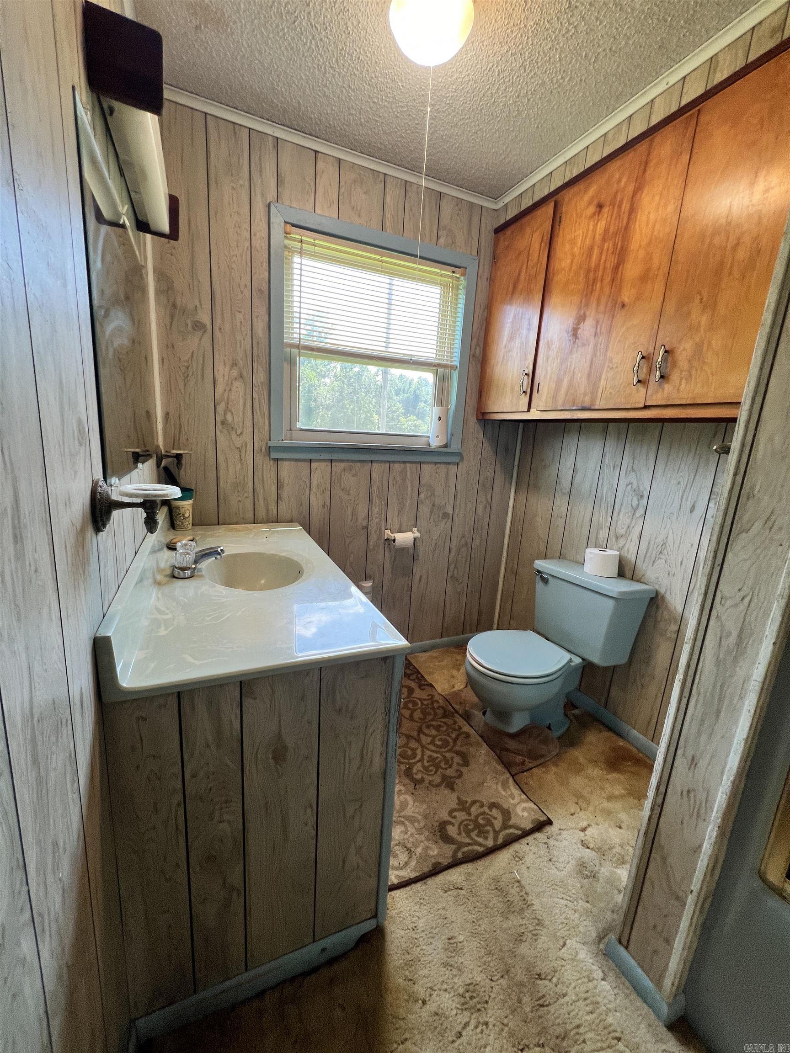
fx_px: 396
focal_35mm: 13
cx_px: 395
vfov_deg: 106.2
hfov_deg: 89.9
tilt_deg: -12.2
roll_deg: -3.7
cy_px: 526
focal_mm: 1.57
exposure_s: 1/120
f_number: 1.8
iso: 100
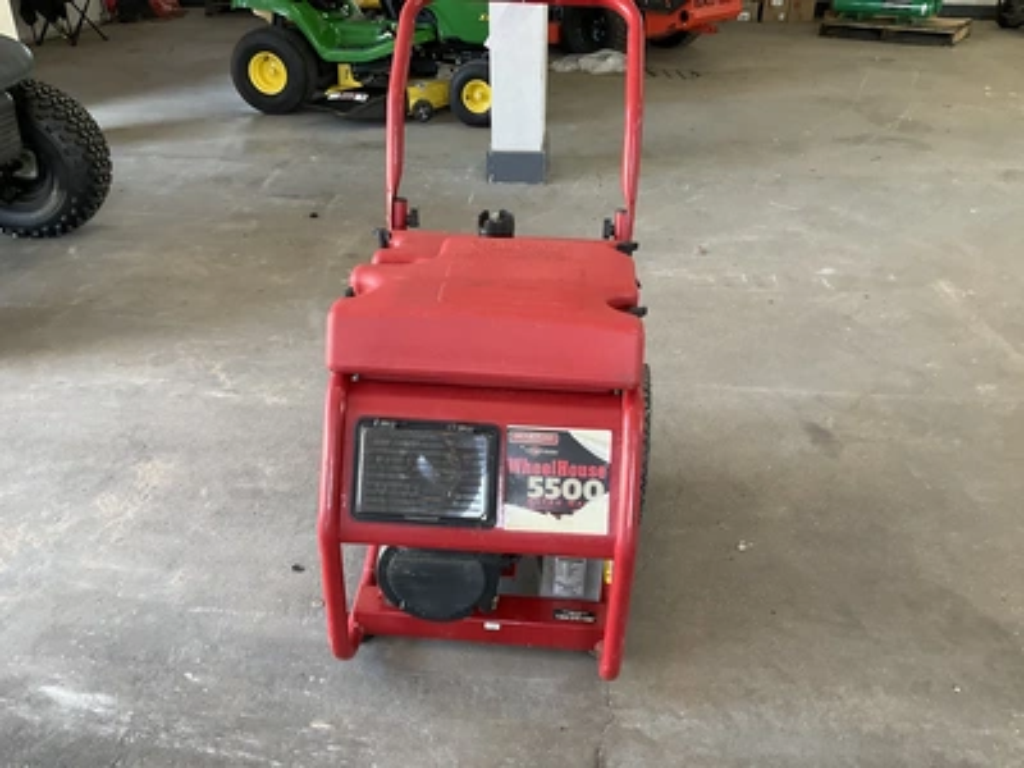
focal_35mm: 29
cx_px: 512
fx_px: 858
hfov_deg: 61.7
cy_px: 384
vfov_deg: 48.2
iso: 100
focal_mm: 3
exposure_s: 1/60
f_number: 1.8
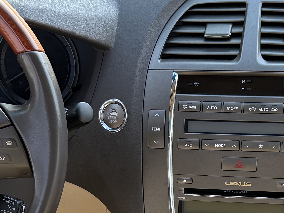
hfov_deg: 20.8
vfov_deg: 14.3
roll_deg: +5.5
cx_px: 173
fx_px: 771
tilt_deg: -42.9
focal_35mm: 94
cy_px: 350
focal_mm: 6.76
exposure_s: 1/484
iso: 100
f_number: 1.78
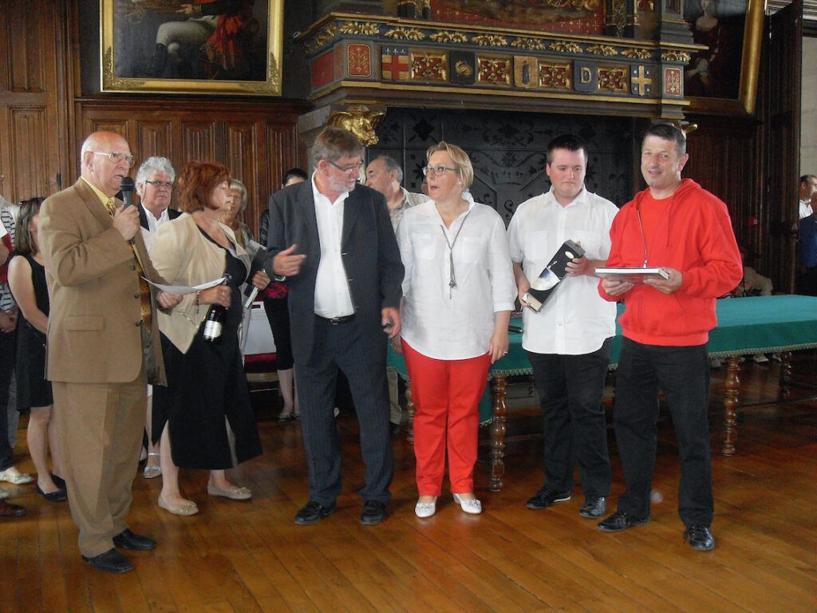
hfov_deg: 50.1
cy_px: 306
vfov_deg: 38.7
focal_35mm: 37
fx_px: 873
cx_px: 408
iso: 240
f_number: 2.8
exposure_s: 1/45
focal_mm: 6.3
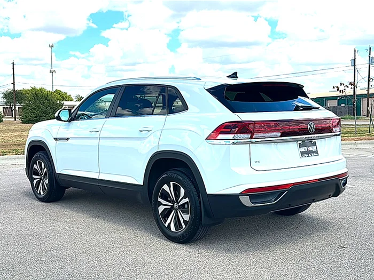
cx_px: 187
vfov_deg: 38.7
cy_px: 140
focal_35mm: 37
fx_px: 400
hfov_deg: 50.1
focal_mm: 6.86
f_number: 1.78
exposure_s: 1/5291
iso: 80
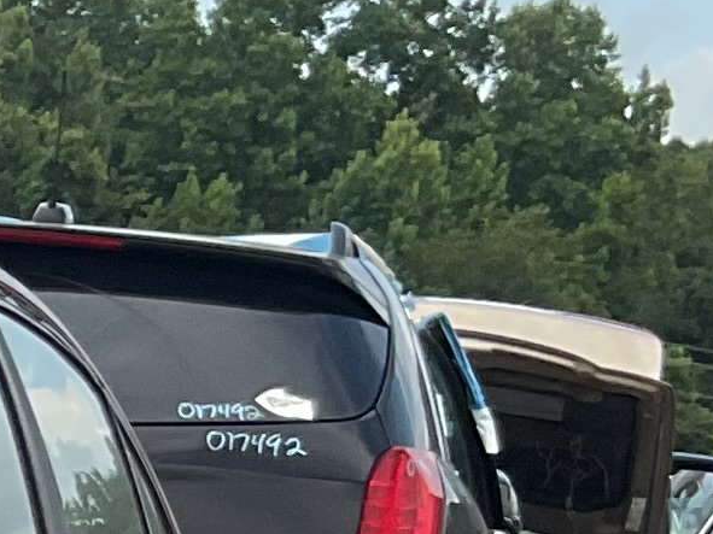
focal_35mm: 198
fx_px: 4077
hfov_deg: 9.0
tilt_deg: -13.4
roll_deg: -6.1
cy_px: 1183
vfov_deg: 7.1
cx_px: -1029
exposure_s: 1/759
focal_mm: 3
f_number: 1.8
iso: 16
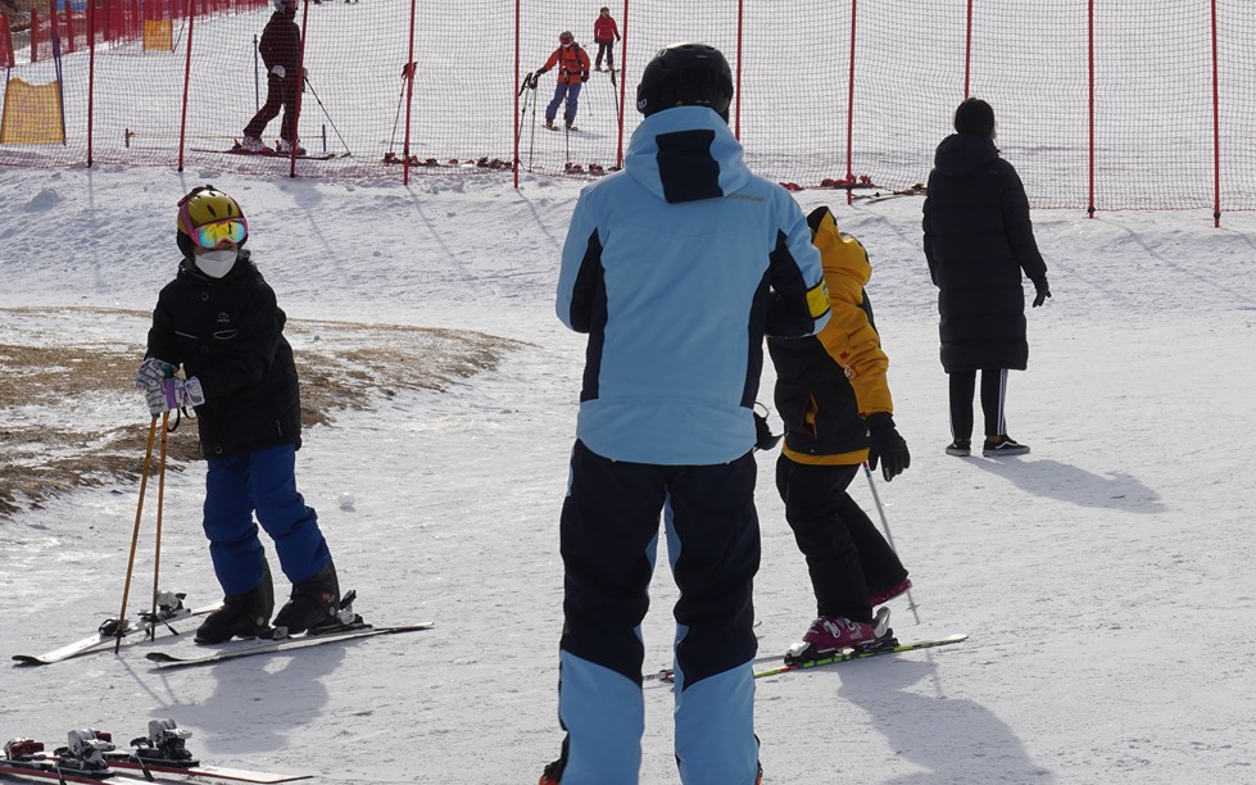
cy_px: 42
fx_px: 3492
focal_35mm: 102
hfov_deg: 20.2
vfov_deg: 12.7
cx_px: 1016
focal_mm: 49
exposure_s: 1/100
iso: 100
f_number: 18
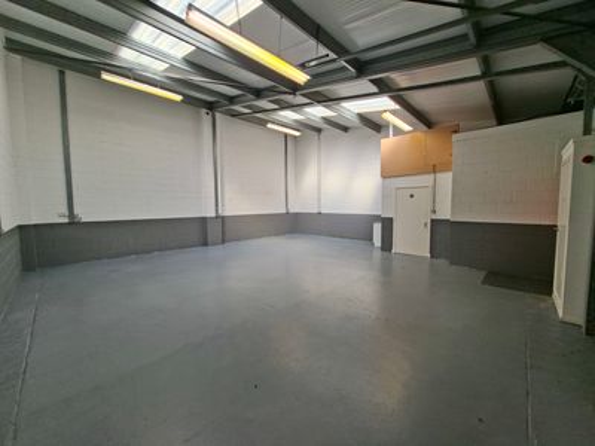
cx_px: 298
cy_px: 223
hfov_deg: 106.2
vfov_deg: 89.9
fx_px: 223
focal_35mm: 13
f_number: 2.2
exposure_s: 1/120
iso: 40
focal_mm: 1.74
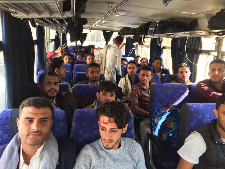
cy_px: 84
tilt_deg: -12.5
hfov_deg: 61.7
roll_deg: -0.1
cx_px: 112
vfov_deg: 48.2
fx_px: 188
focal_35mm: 29
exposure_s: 1/50
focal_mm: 4.15
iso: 40
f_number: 2.2
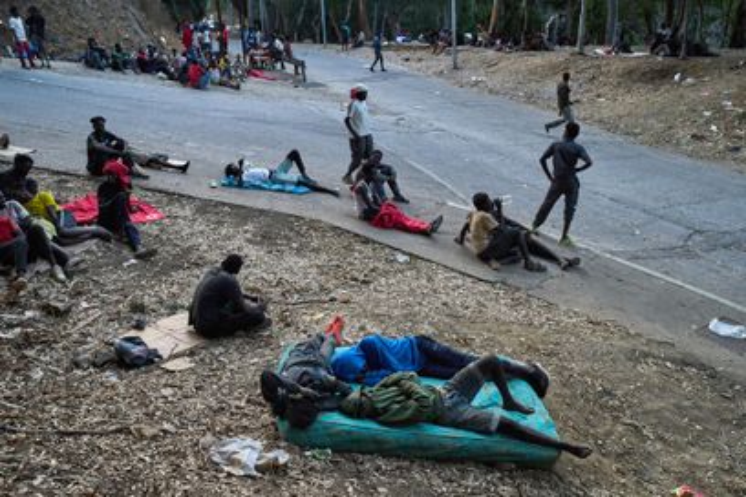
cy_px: 248
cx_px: 373
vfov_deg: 37.9
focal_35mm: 35
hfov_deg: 54.4
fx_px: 725
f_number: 5
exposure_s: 1/400
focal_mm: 35
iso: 500
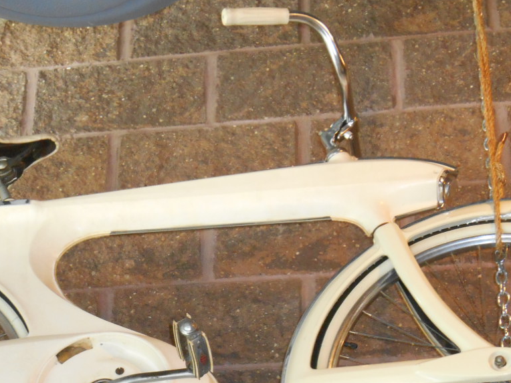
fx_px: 1639
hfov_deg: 17.7
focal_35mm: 111
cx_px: 169
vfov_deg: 13.3
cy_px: 326
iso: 400
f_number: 4.2
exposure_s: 1/20
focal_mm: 9.5
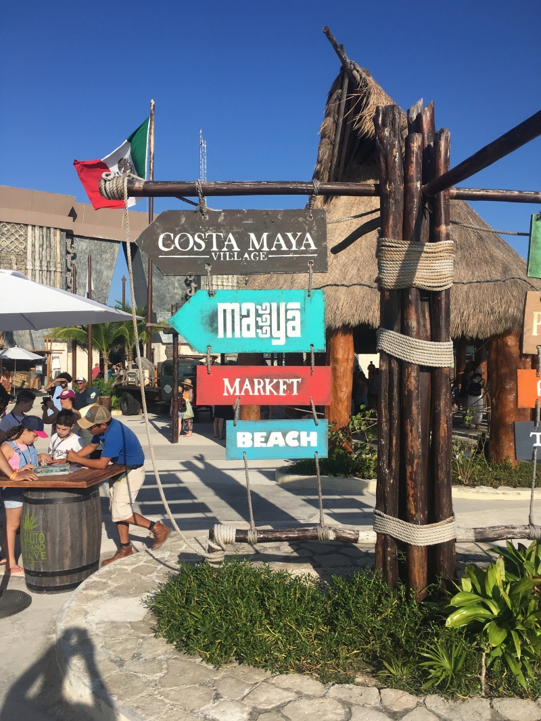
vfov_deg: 61.6
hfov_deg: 48.2
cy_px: 360
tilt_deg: +0.5
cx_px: 270
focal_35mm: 29
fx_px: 604
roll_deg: +0.1
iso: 25
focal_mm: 4.15
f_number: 2.2
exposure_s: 1/2137
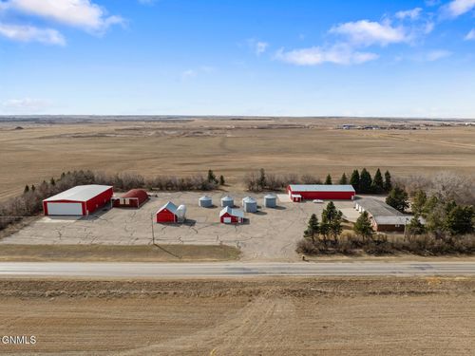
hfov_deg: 71.6
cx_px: 238
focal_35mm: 24
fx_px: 329
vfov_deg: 56.8
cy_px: 178
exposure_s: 1/640
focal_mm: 12.29
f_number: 7.1
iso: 100
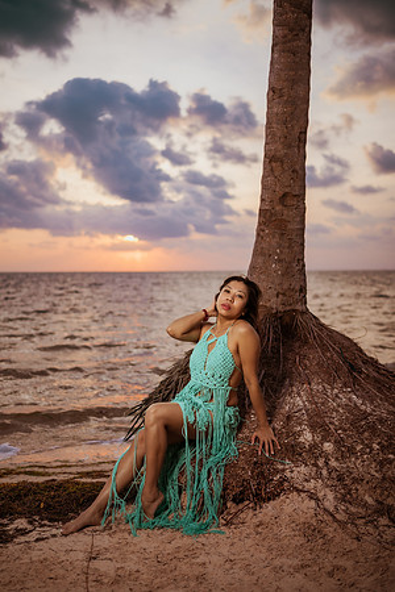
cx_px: 198
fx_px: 576
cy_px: 296
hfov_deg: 37.9
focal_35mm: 35
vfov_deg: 54.4
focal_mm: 35
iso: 50
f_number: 1.8
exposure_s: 1/1250
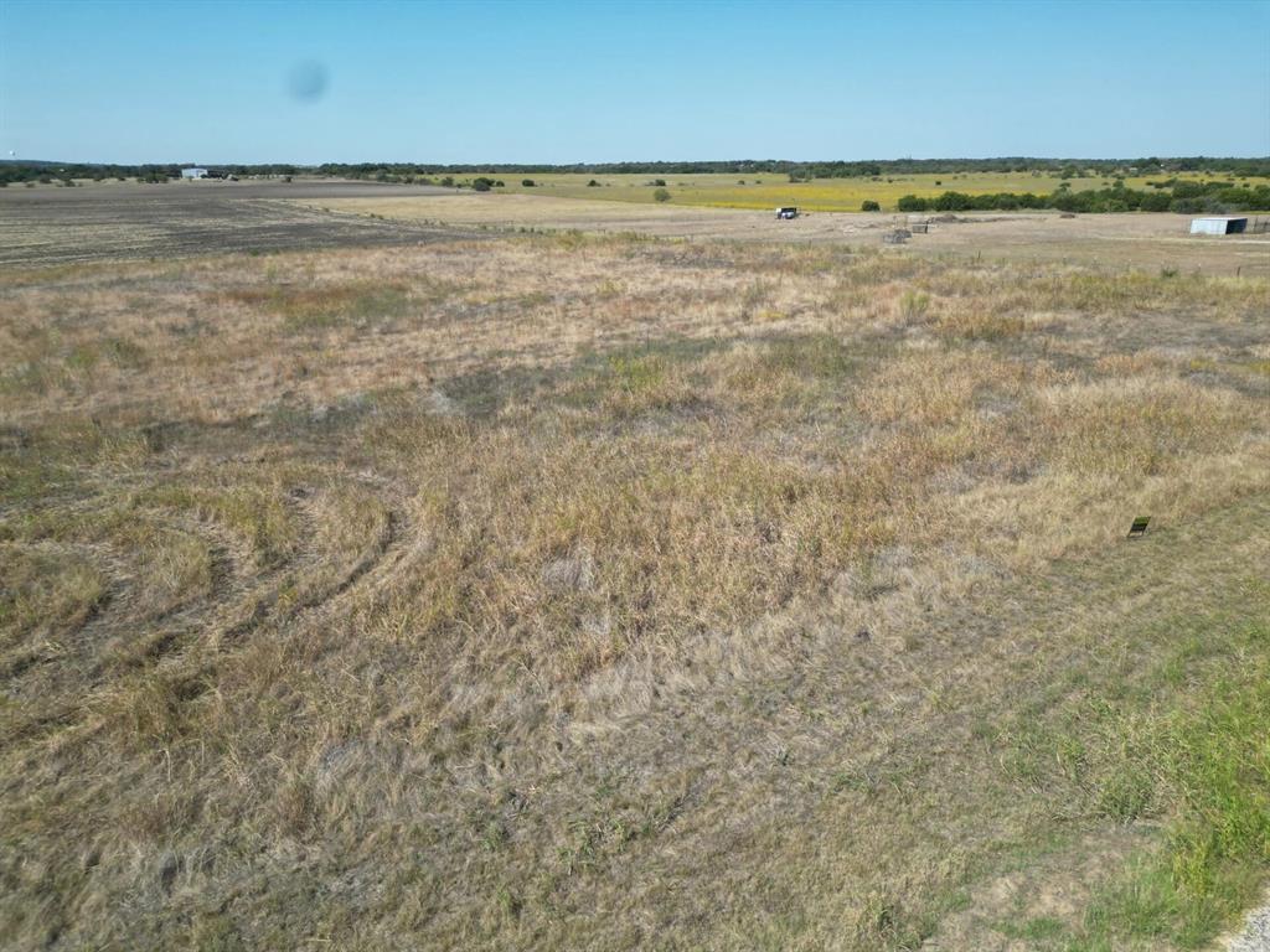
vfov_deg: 56.8
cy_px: 476
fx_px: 881
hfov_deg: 71.6
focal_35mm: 24
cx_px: 635
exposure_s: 1/2500
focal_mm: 6.72
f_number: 1.7
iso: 100
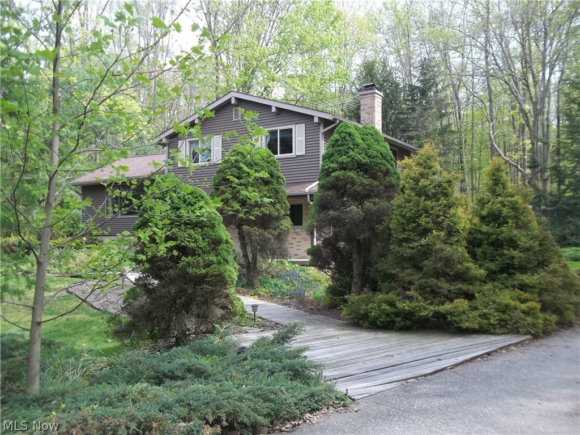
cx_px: 290
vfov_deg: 44.2
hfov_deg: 56.8
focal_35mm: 32
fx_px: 536
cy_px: 218
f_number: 2.9
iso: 80
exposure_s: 1/200
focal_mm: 5.7
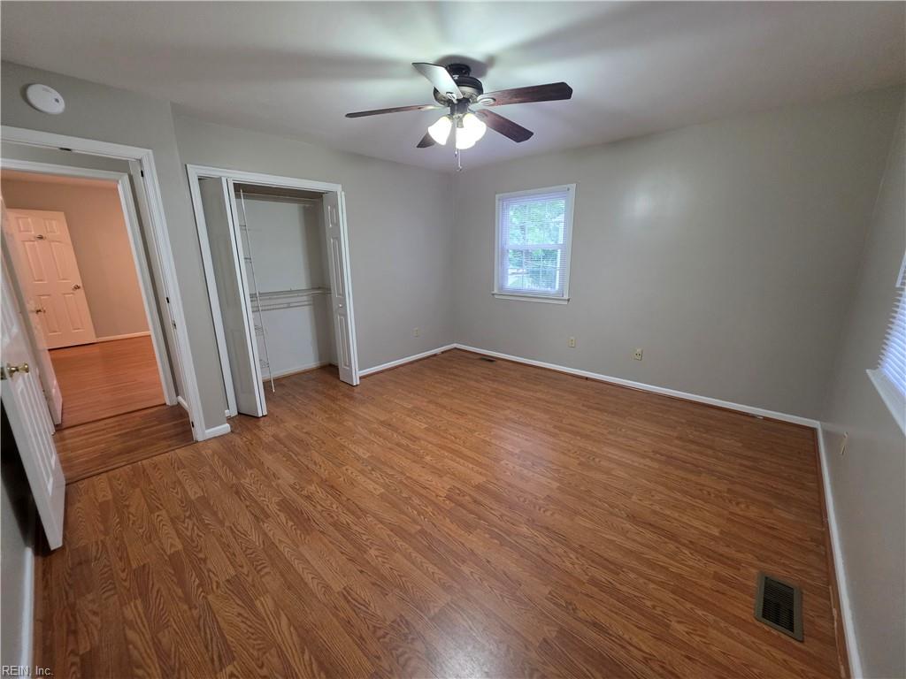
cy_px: 340
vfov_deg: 89.9
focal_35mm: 13
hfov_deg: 106.2
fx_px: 340
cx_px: 453
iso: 320
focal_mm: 2.2
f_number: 1.9
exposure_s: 1/60
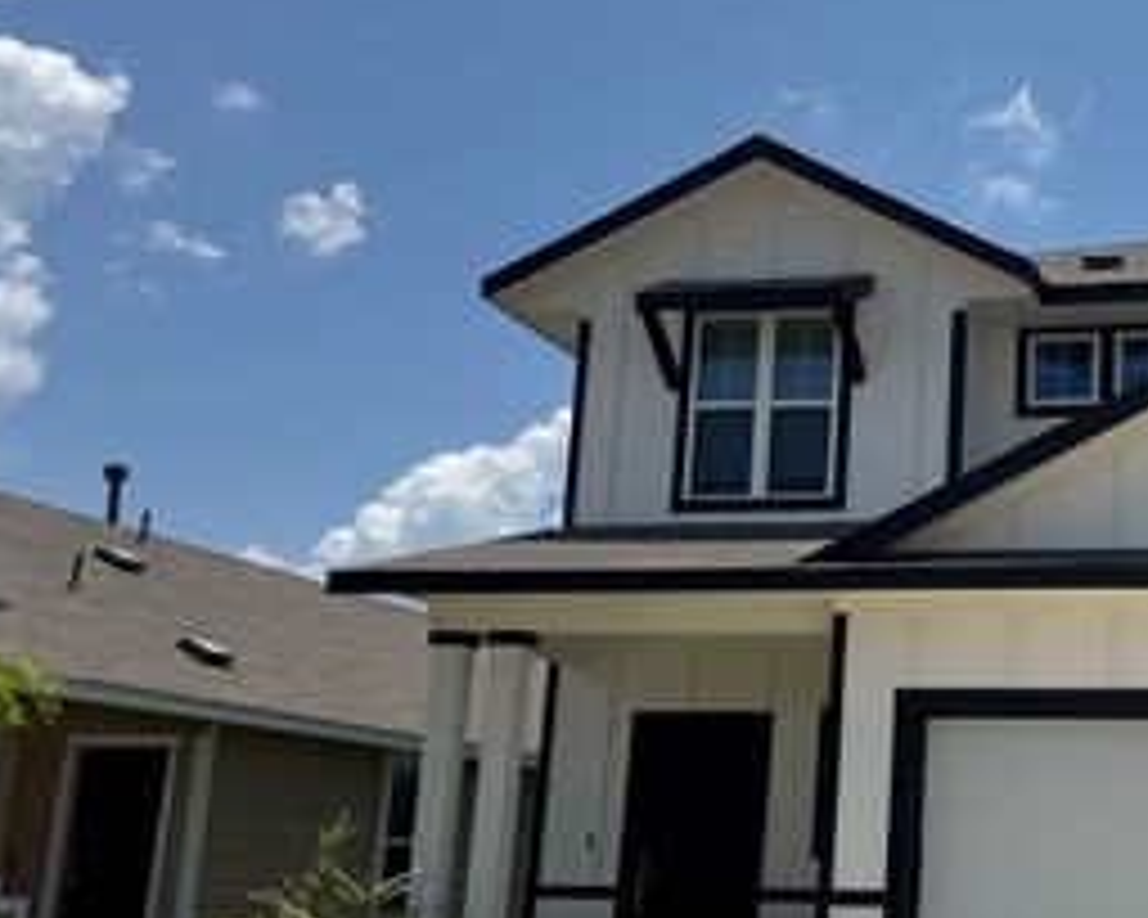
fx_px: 1563
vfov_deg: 32.6
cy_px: 560
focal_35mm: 46
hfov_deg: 37.1
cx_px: 1085
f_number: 1.78
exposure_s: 1/7937
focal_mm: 6.76
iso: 80
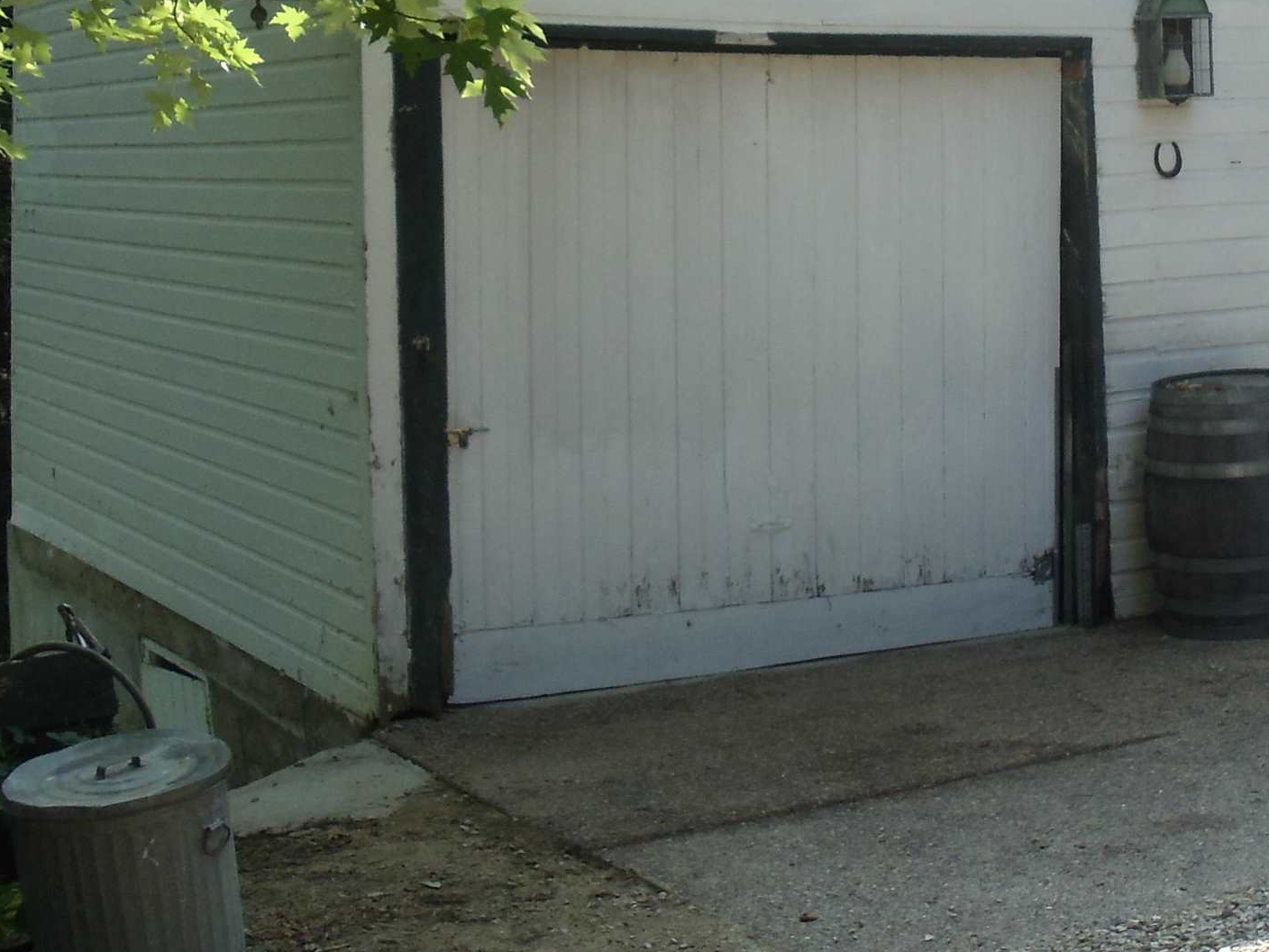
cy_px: 182
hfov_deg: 20.3
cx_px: 919
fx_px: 3519
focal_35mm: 96
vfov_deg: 15.3
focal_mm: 6
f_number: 3.5
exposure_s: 1/320
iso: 100
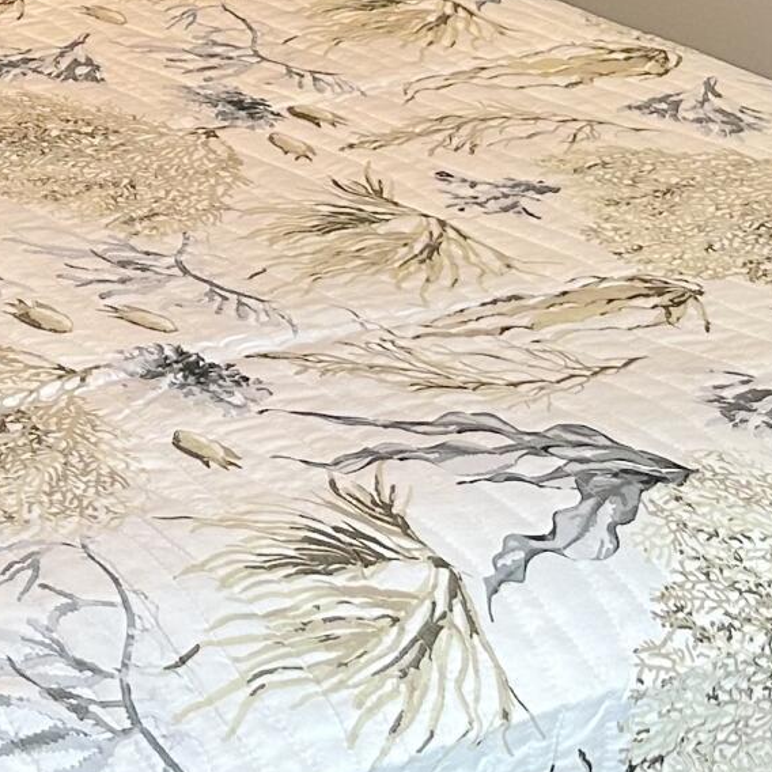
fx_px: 2826
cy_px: -250
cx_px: -497
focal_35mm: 112
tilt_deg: -13.0
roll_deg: -0.6
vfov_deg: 14.8
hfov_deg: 14.2
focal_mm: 6.86
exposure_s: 1/120
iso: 125
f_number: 1.78
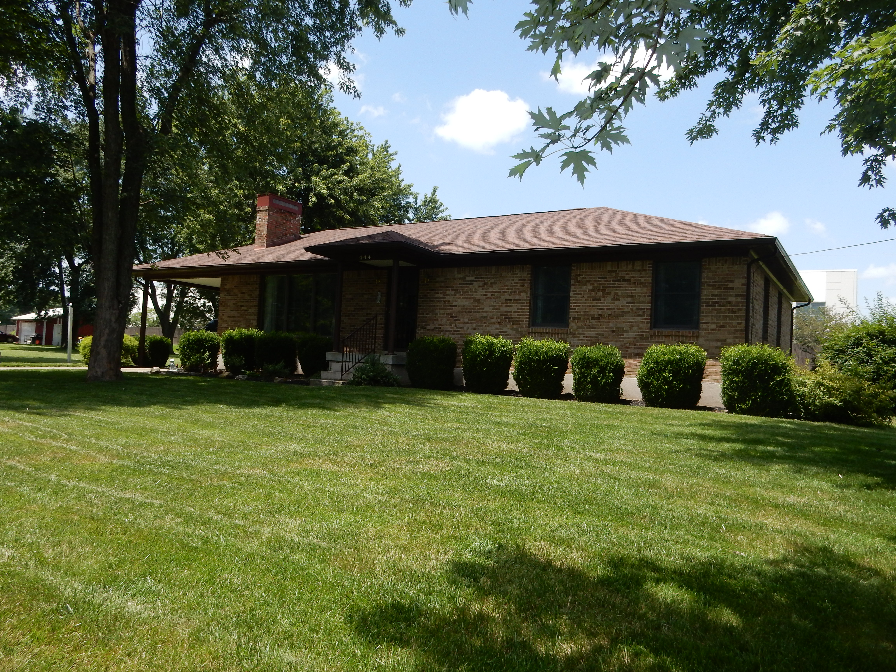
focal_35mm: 25
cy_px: 336
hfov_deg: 69.4
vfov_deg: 54.9
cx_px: 448
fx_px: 647
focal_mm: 4.5
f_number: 3.7
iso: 125
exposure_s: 1/800
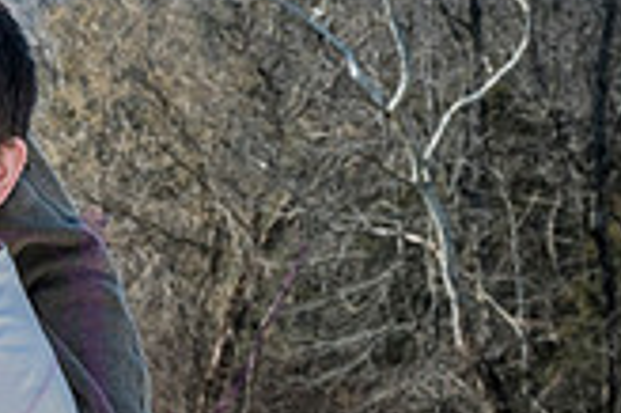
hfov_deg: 9.6
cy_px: 6
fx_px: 3533
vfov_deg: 6.7
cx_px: -451
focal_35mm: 205
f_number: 14
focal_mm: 58
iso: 400
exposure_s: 1/320
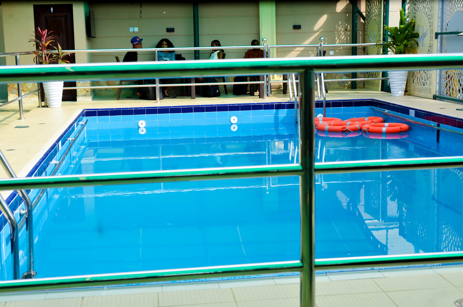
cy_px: 154
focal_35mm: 52
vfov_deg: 25.6
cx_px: 232
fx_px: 674
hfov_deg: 37.9
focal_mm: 35
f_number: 6.3
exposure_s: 1/160
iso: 100
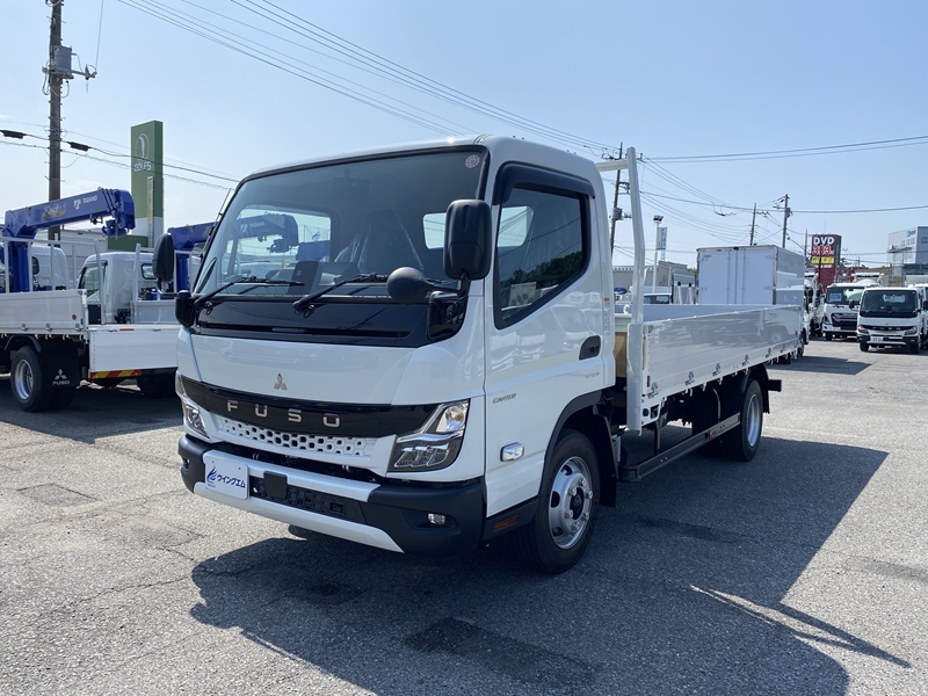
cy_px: 348
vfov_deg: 53.1
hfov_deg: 67.3
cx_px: 464
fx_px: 697
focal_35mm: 26
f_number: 1.8
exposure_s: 1/4115
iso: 32
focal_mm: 4.25
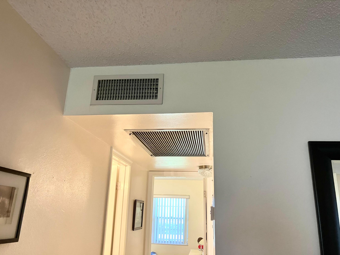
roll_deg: -0.9
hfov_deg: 63.4
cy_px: 128
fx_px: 275
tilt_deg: +17.8
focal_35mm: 28
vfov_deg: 49.7
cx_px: 170
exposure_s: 1/60
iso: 200
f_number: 1.8
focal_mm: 3.99
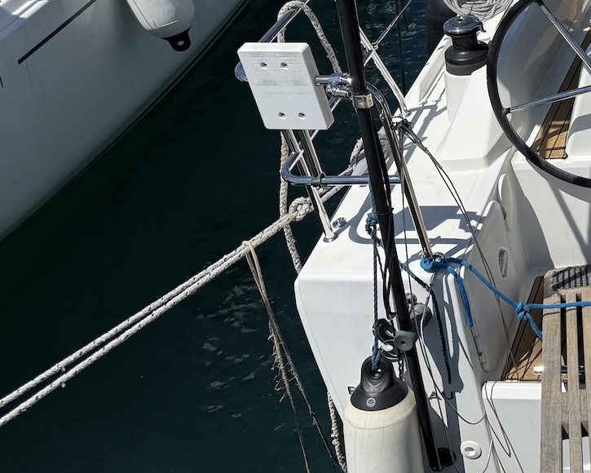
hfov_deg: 25.9
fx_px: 1084
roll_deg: +2.2
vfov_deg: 23.6
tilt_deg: -24.1
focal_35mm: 62
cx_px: 776
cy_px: 2
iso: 80
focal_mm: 6.76
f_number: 1.78
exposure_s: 1/8130
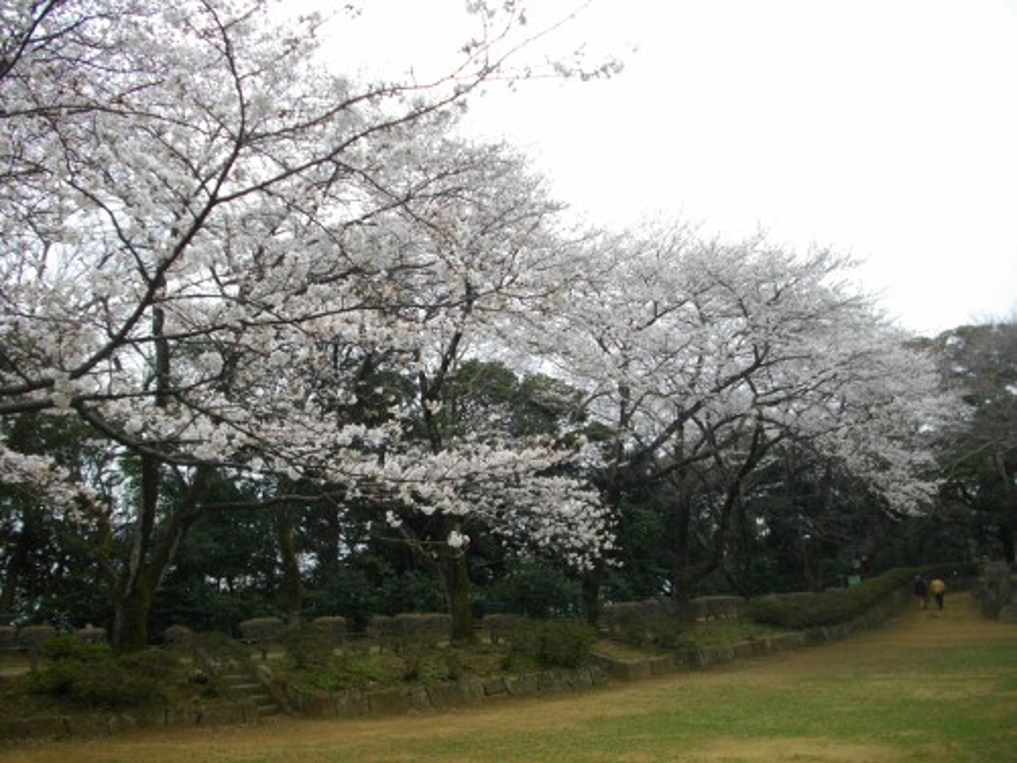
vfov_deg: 44.2
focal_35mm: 32
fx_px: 940
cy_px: 382
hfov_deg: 56.8
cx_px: 508
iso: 100
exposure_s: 1/250
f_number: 2.9
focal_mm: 5.7
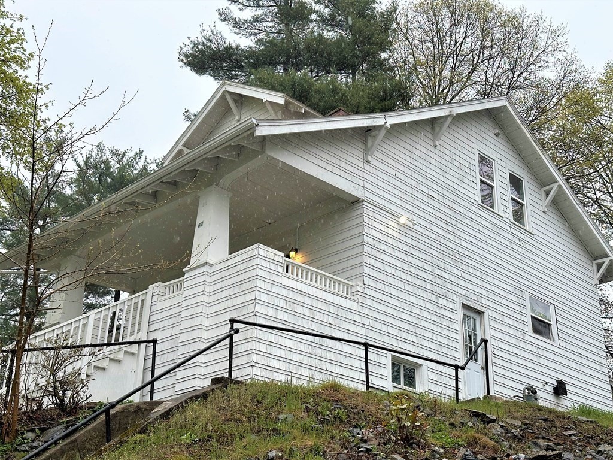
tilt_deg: +24.5
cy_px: 230
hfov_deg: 39.7
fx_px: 850
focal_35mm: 48
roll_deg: -1.2
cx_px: 306
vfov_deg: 30.3
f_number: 1.78
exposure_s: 1/663
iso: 64
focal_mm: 6.86
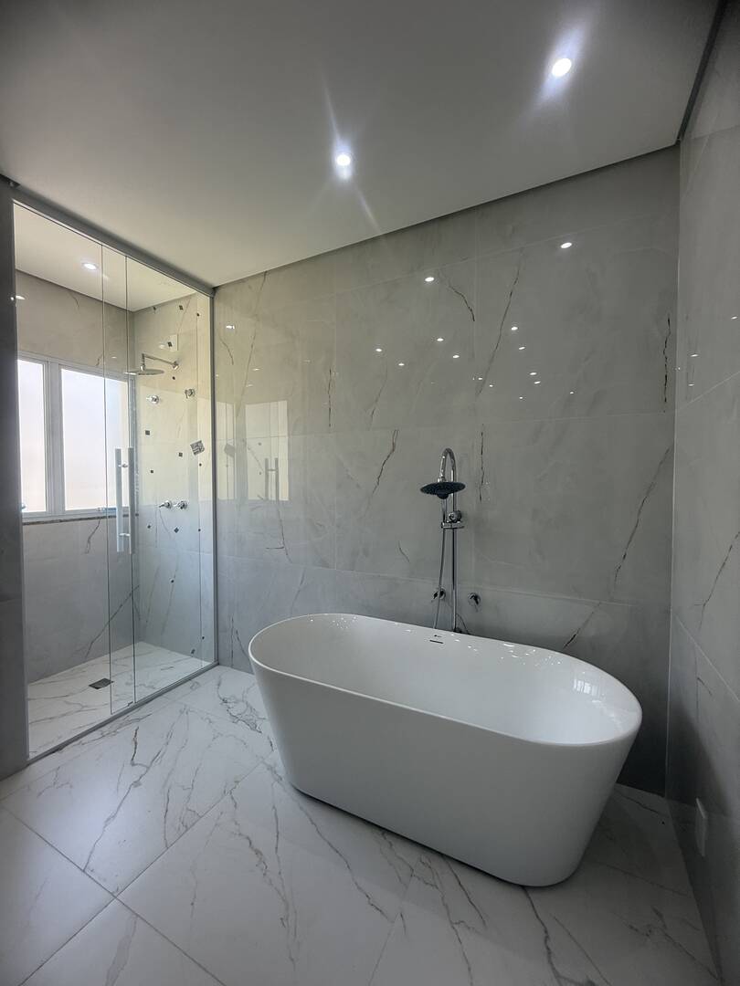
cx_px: 370
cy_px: 493
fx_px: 399
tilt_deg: -0.9
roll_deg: -0.6
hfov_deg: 85.7
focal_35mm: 14
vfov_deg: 102.1
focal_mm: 2.22
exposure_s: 1/100
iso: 40
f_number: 2.2
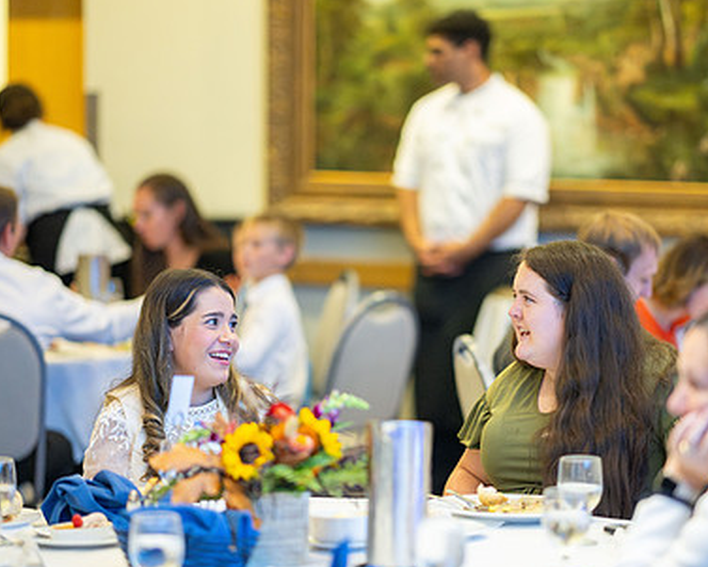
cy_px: 340
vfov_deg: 10.2
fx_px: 3186
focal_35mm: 152
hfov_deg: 12.7
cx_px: 388
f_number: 1.4
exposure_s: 1/500
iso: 6400
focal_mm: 105
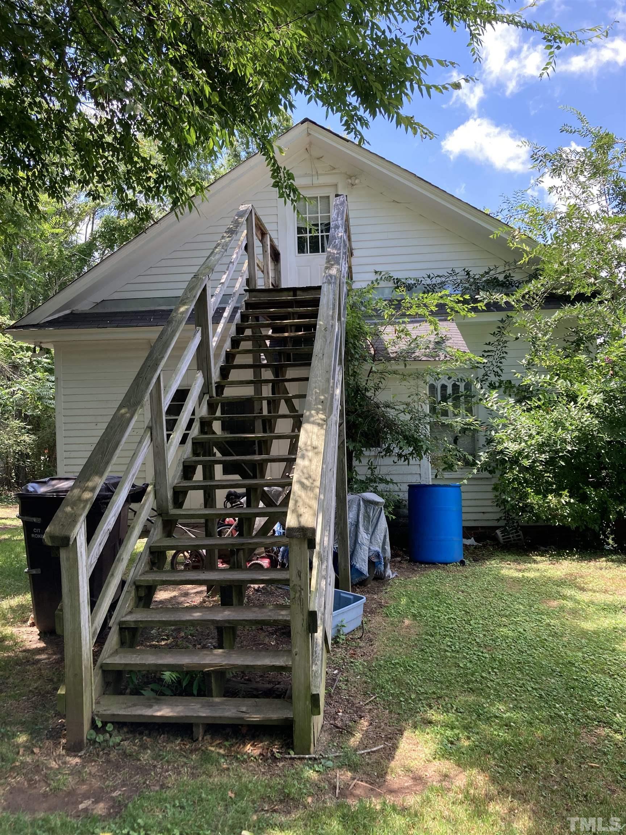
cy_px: 418
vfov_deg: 63.4
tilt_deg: +0.8
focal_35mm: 28
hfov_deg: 49.7
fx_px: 675
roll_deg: +2.1
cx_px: 313
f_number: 1.8
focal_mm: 3.99
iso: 20
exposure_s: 1/258
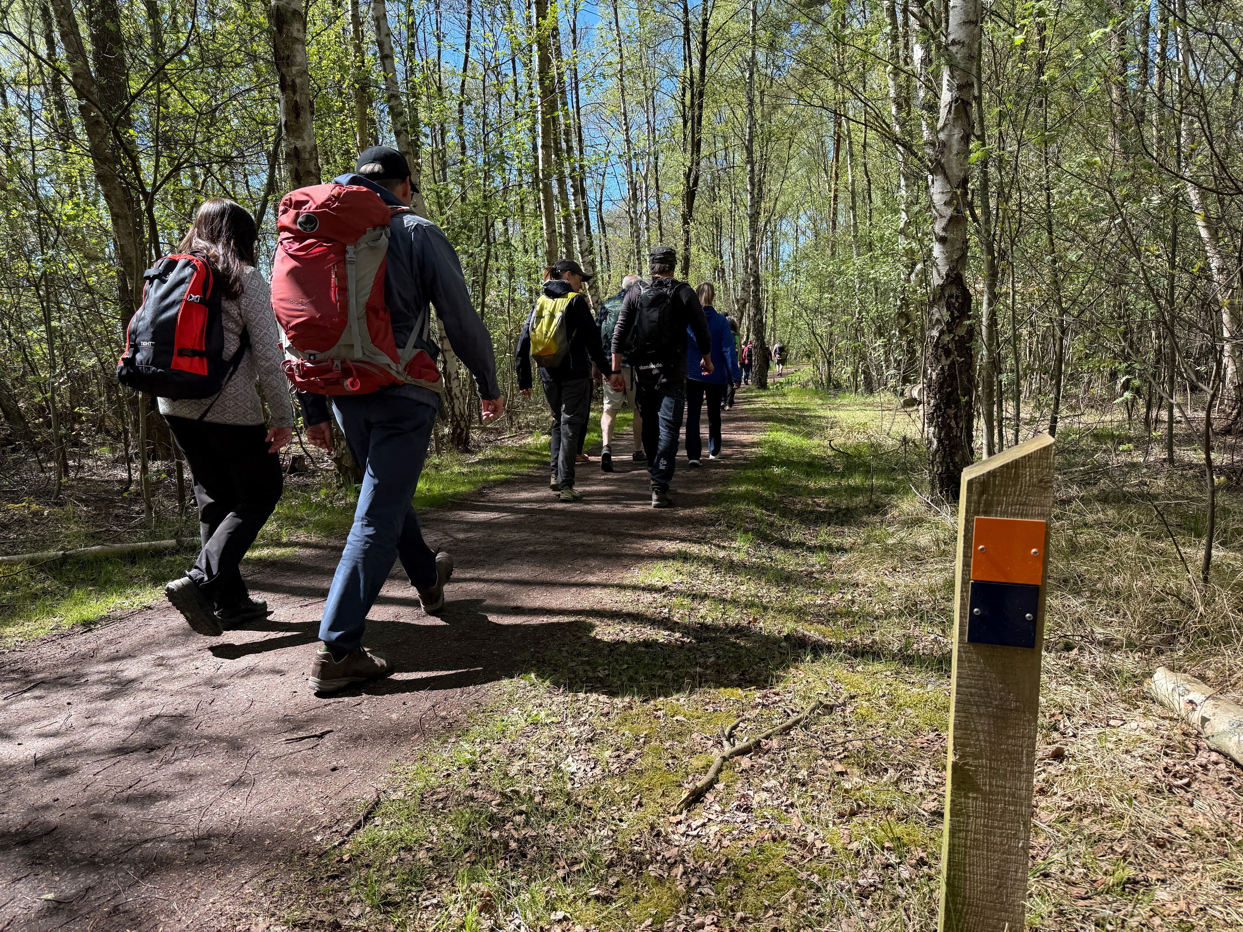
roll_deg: +1.3
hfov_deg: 71.6
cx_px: 622
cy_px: 466
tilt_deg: -7.4
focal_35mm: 24
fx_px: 862
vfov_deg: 56.8
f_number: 1.78
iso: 80
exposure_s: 1/780
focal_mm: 6.76
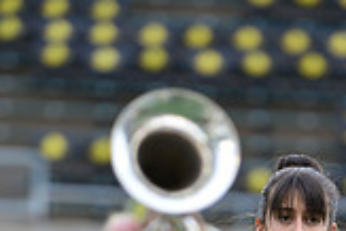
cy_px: 456
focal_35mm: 772
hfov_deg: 2.7
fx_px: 7426
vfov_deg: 1.8
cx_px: 288
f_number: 4.5
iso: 640
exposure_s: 1/400
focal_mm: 280
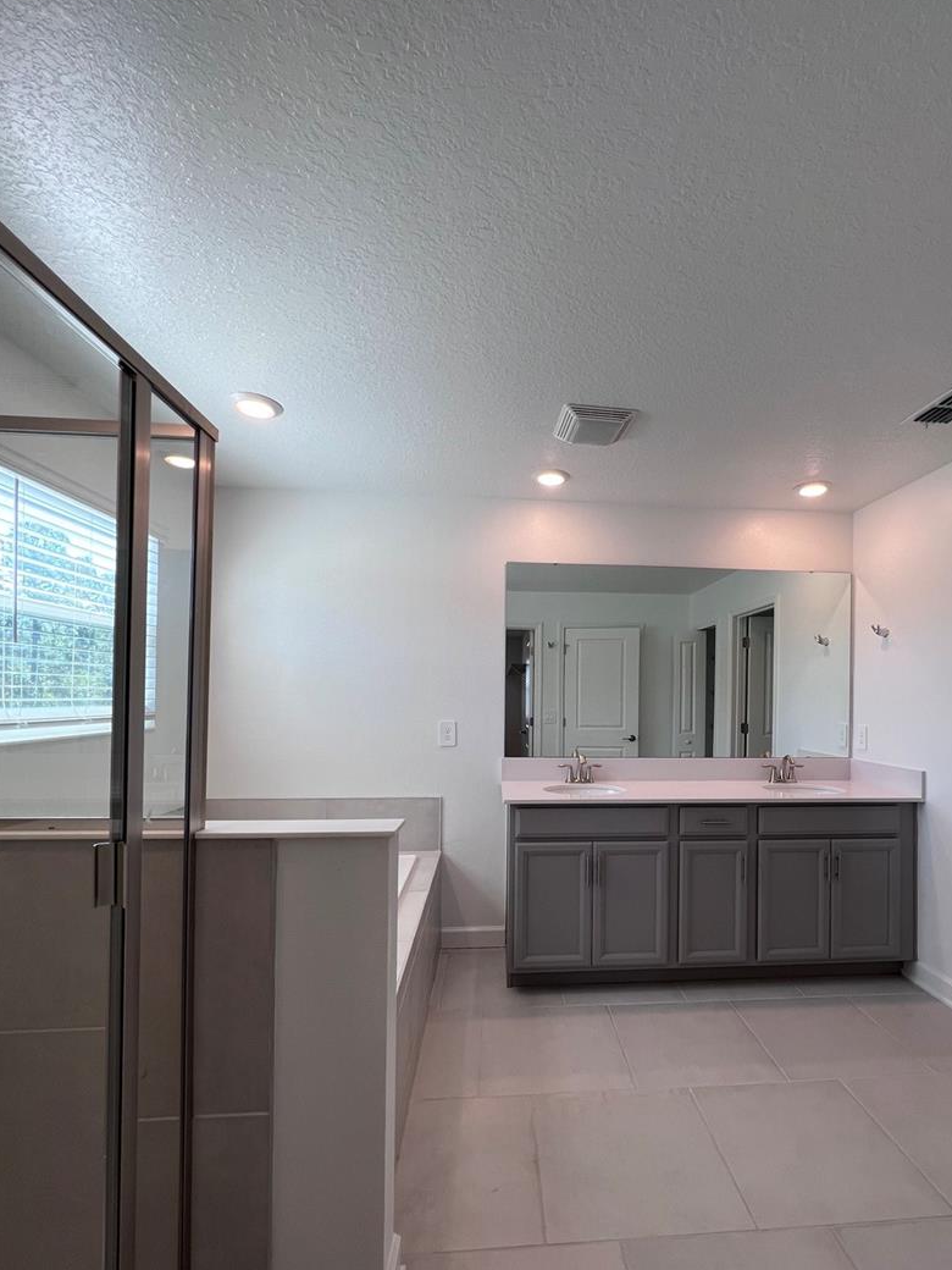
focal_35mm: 15
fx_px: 550
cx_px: 543
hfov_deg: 81.3
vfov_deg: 97.9
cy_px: 695
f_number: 1.8
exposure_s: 1/120
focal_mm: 1.57
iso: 50
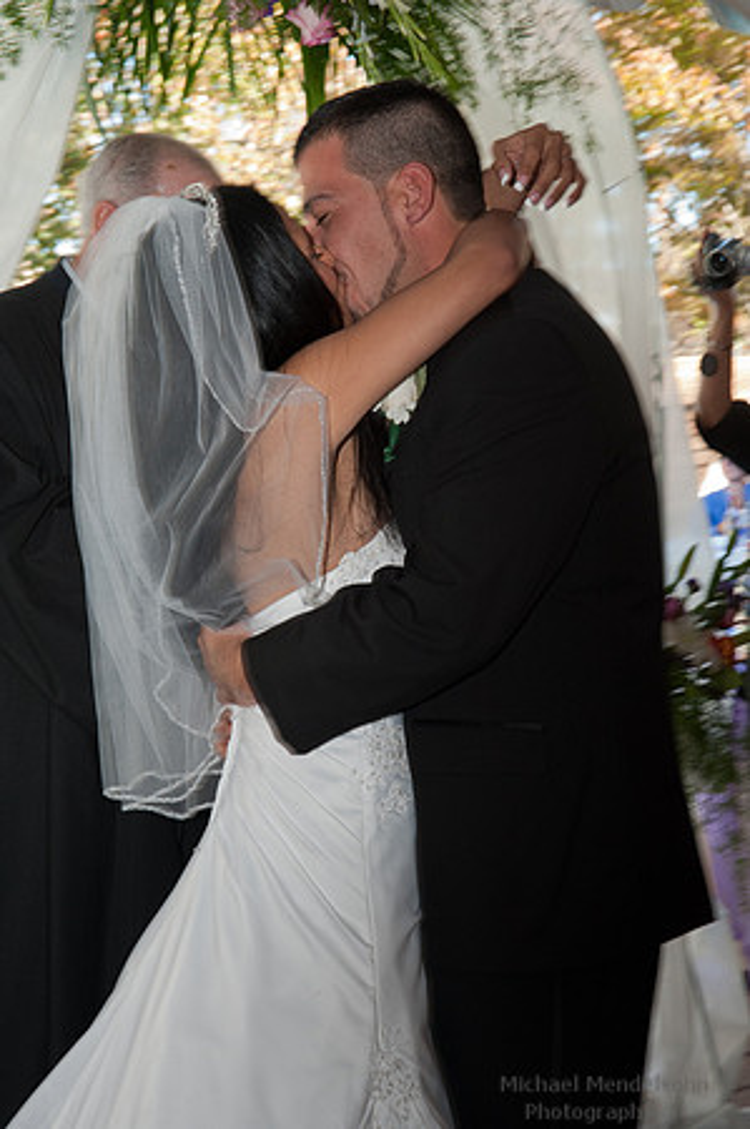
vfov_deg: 28.9
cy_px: 564
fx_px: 2192
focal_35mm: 70
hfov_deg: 19.4
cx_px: 375
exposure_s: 1/60
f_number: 14
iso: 1250
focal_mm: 70
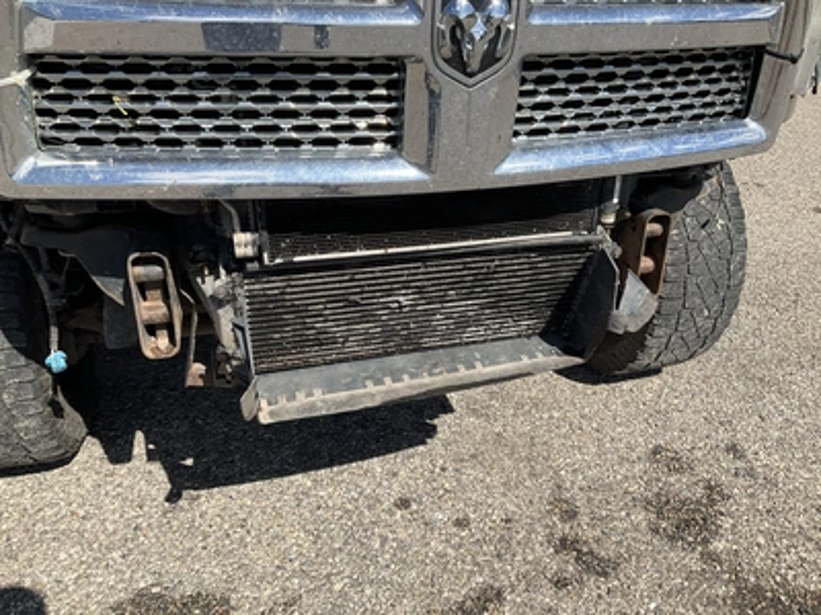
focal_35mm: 29
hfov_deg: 61.7
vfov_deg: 48.2
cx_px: 410
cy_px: 308
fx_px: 688
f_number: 1.8
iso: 25
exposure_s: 1/1730
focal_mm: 3
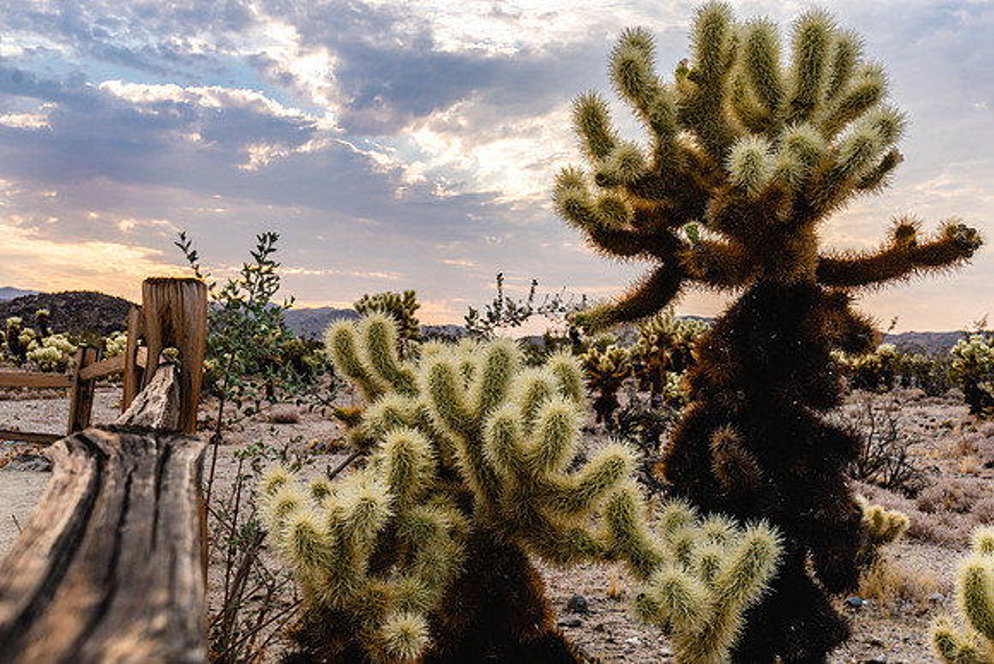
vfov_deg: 36.3
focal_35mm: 37
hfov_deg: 52.3
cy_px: 337
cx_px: 505
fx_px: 1012
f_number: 10
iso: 100
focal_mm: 24
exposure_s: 1/40
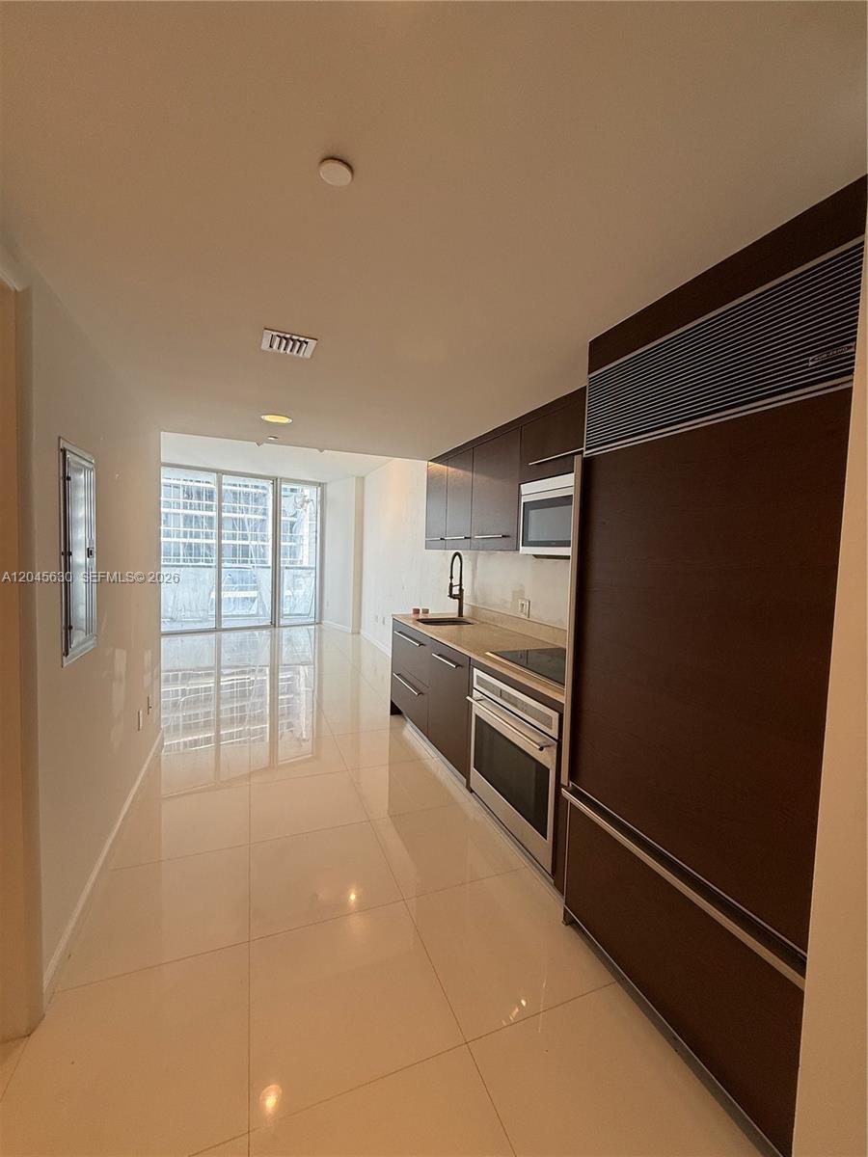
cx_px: 434
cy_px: 578
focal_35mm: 14
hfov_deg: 85.7
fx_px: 468
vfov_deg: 102.1
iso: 125
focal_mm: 2.22
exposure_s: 1/99
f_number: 2.2
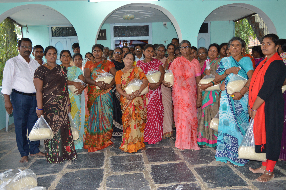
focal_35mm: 36
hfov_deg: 53.2
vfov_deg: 36.8
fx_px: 286
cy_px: 95
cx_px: 143
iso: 450
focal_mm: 24
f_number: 4
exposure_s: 1/60
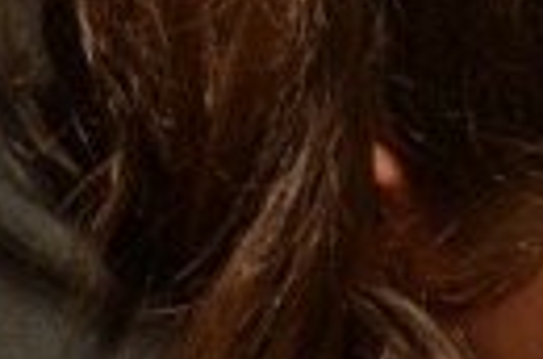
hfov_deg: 5.4
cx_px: 1278
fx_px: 5552
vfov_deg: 3.7
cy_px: 559
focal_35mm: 369
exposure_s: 1/200
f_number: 2.8
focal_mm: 50
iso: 800
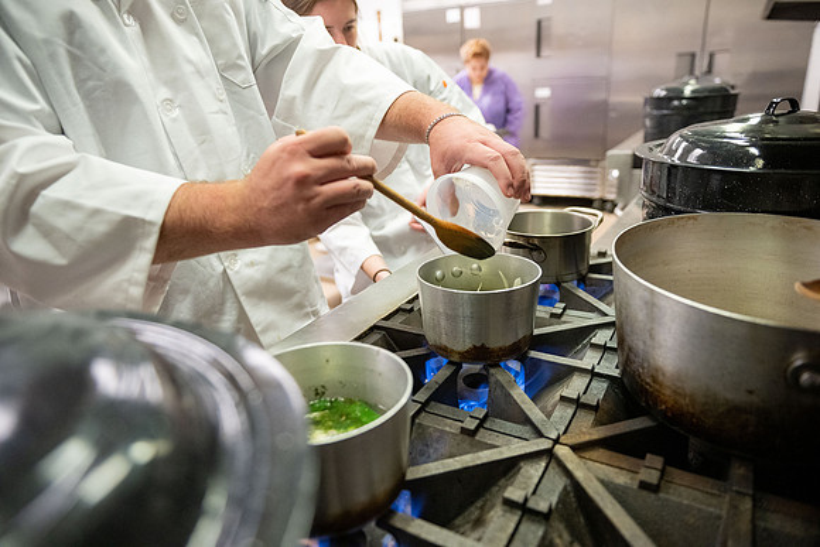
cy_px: 274
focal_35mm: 24
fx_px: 547
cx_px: 410
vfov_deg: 53.2
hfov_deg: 73.7
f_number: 2.8
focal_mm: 24
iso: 2500
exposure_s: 1/250
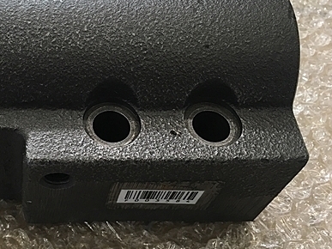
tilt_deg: -55.9
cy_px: 113
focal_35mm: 48
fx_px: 460
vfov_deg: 30.2
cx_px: 65
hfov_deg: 38.2
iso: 25
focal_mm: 4.15
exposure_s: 1/30
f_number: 2.2
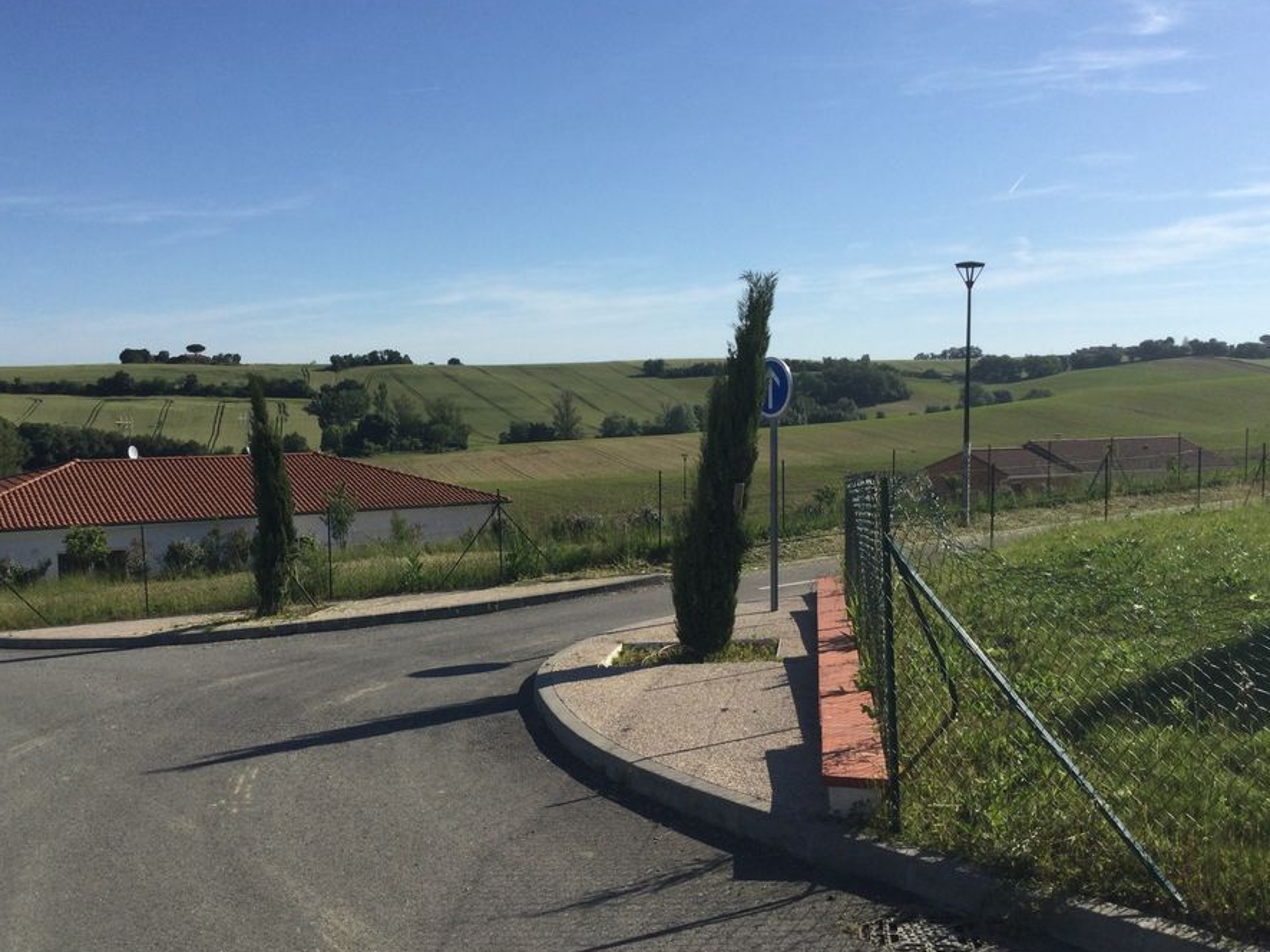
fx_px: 1284
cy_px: 499
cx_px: 566
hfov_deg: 52.5
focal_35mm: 35
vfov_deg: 40.7
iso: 25
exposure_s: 1/1698
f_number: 2.4
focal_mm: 3.3
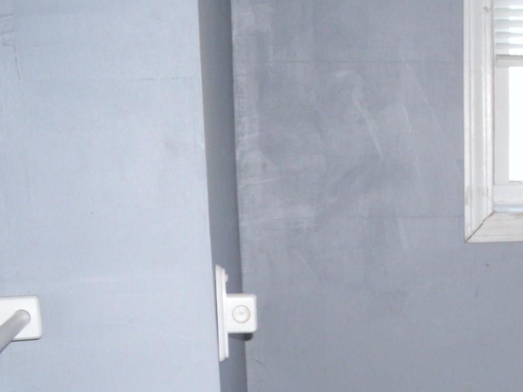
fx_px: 1722
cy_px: 535
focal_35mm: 114
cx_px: 641
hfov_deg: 16.5
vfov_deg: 12.5
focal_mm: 6.3
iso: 200
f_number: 2.9
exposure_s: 1/60
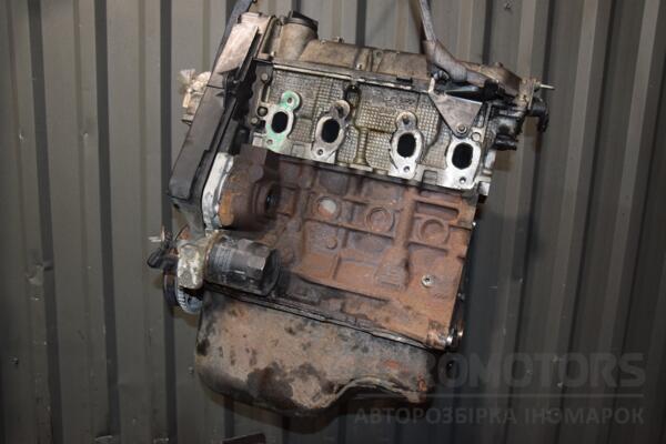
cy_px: 222
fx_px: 583
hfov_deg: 59.5
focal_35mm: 32
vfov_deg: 41.7
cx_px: 333
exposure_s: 1/60
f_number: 5
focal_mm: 21
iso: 800
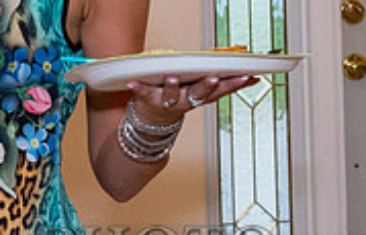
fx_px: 1880
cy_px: -154
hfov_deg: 11.0
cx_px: 25
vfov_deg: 7.0
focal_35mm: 187
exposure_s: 1/160
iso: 4000
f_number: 7.1
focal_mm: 38
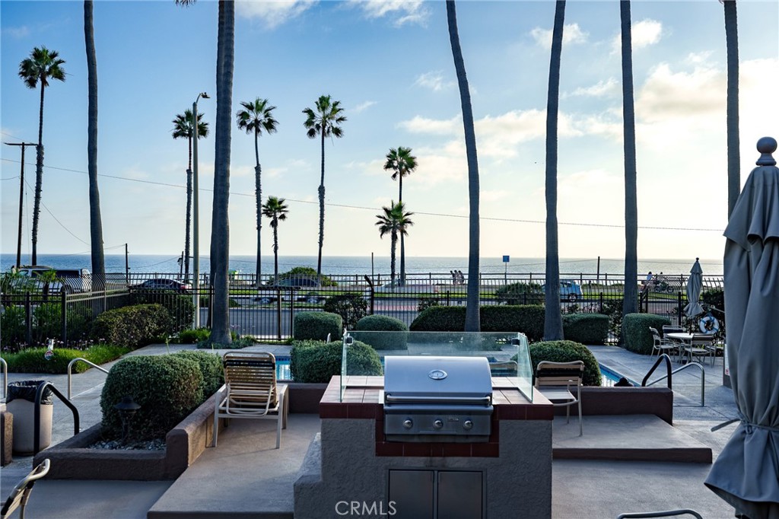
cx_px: 390
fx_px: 757
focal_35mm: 35
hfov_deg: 54.4
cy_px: 260
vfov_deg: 37.8
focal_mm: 35
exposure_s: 1/1000
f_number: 8
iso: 400
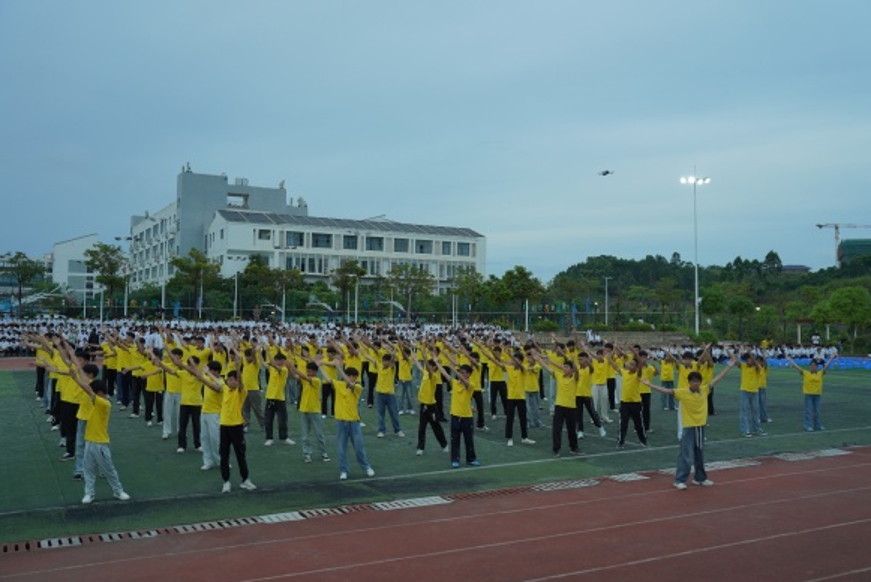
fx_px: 775
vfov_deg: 41.2
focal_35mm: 32
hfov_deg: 58.7
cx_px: 442
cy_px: 297
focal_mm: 31
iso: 640
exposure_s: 1/250
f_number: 4
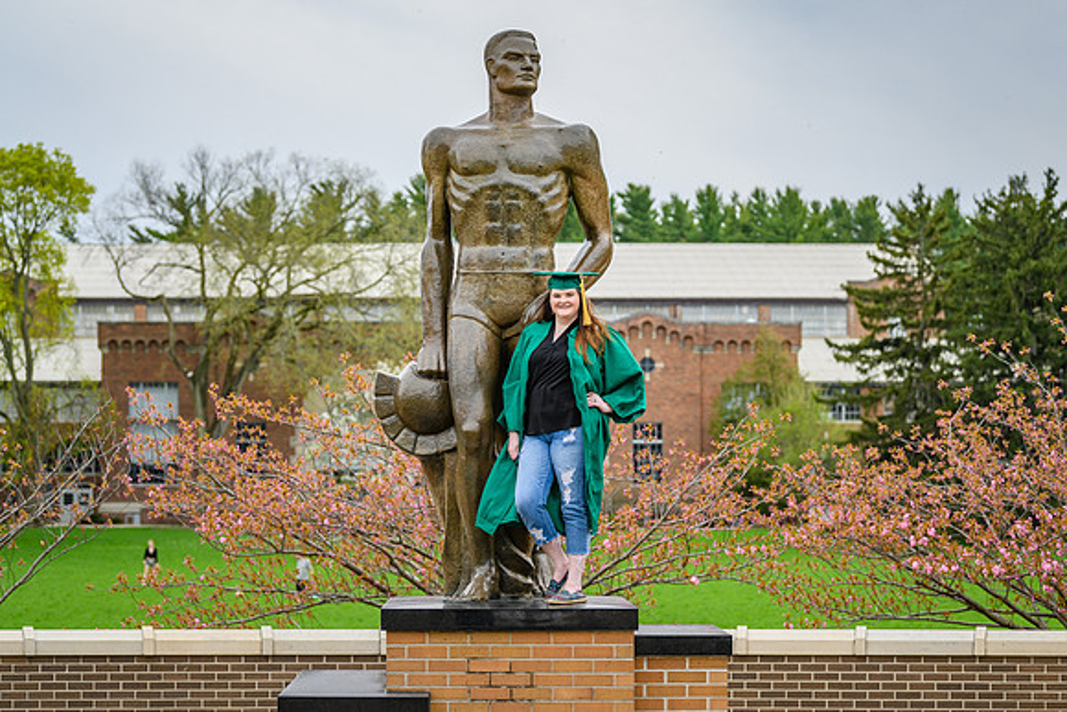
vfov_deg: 15.2
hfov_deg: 22.6
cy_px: 344
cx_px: 549
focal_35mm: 90
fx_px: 2665
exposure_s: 1/1600
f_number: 4
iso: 400
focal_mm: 86
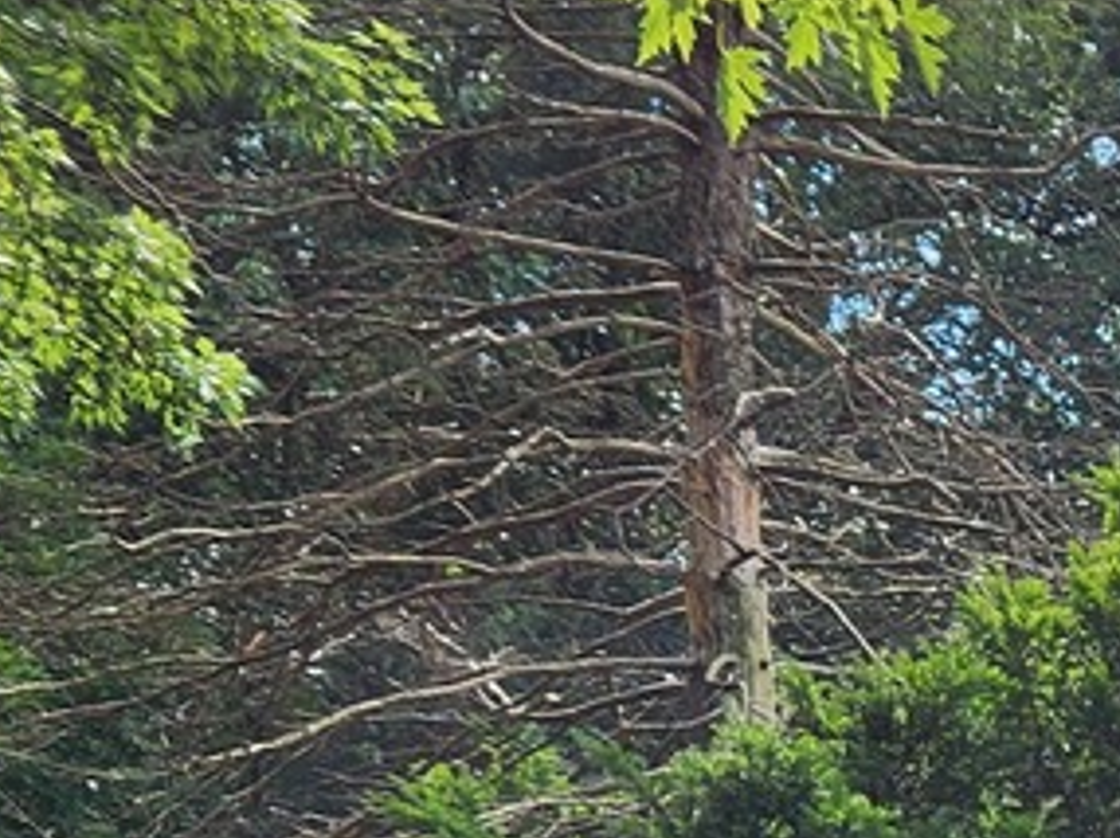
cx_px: 1696
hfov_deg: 15.6
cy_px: 1100
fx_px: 3750
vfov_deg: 12.4
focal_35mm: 116
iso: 20
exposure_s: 1/784
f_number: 1.8
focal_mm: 5.4
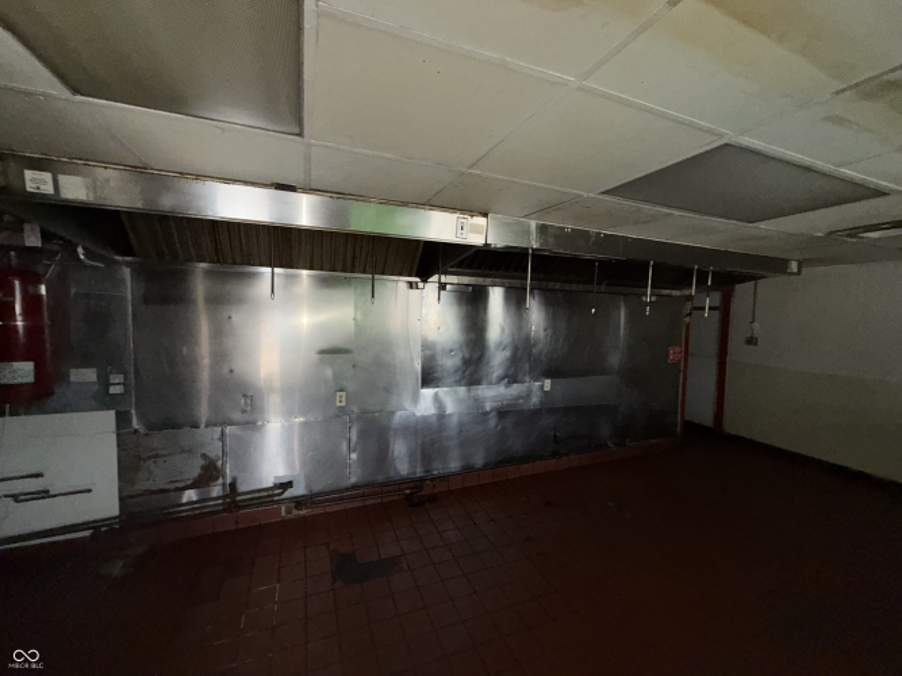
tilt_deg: -7.1
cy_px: 338
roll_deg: -2.4
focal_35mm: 14
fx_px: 365
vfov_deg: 85.7
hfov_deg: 102.1
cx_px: 451
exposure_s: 1/60
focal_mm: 2.22
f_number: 2.2
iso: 200
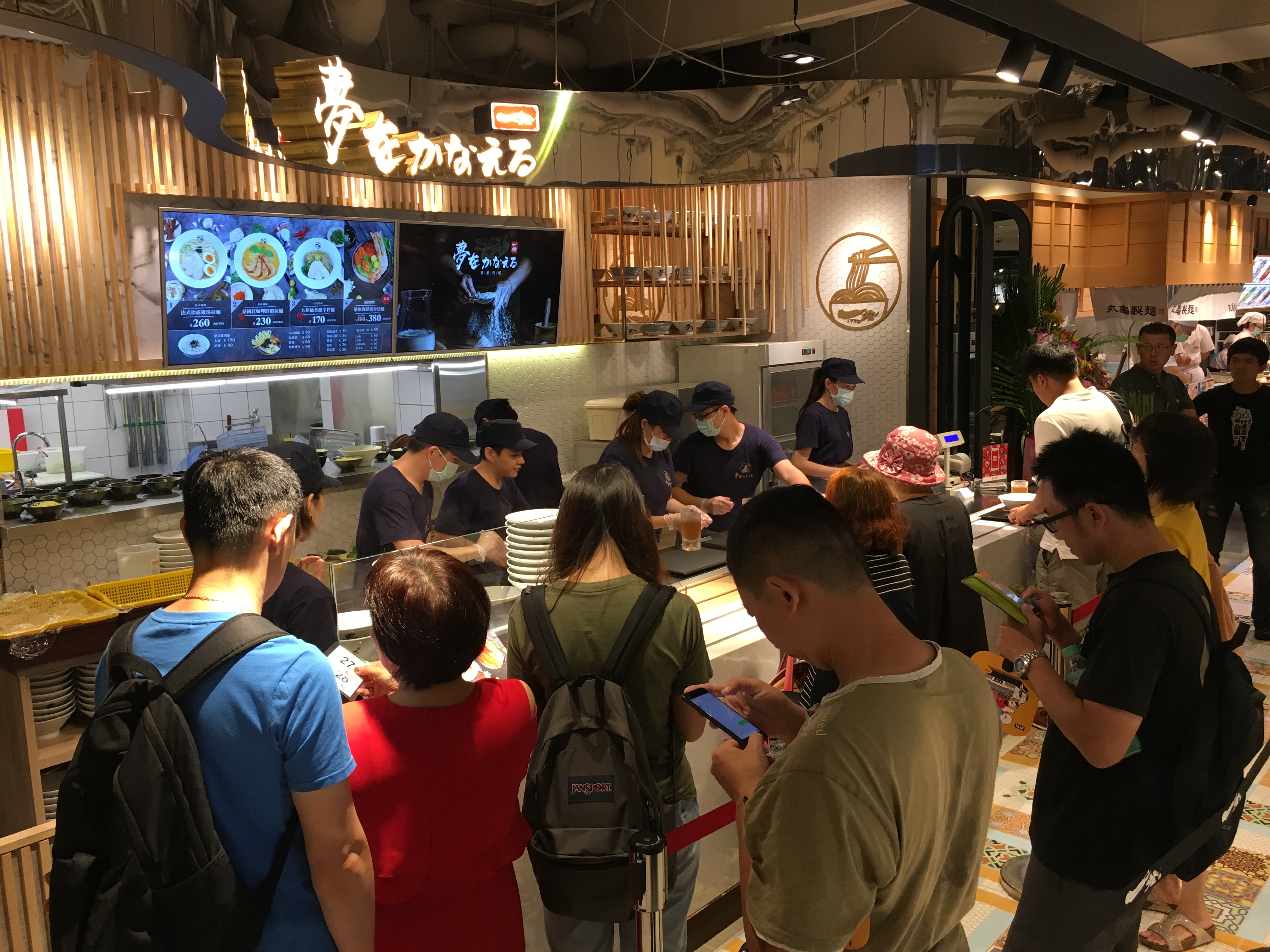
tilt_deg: -7.4
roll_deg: +1.0
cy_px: 476
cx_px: 635
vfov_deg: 48.2
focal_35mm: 29
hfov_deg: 61.7
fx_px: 1064
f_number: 2.2
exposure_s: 1/30
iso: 40
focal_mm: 4.15
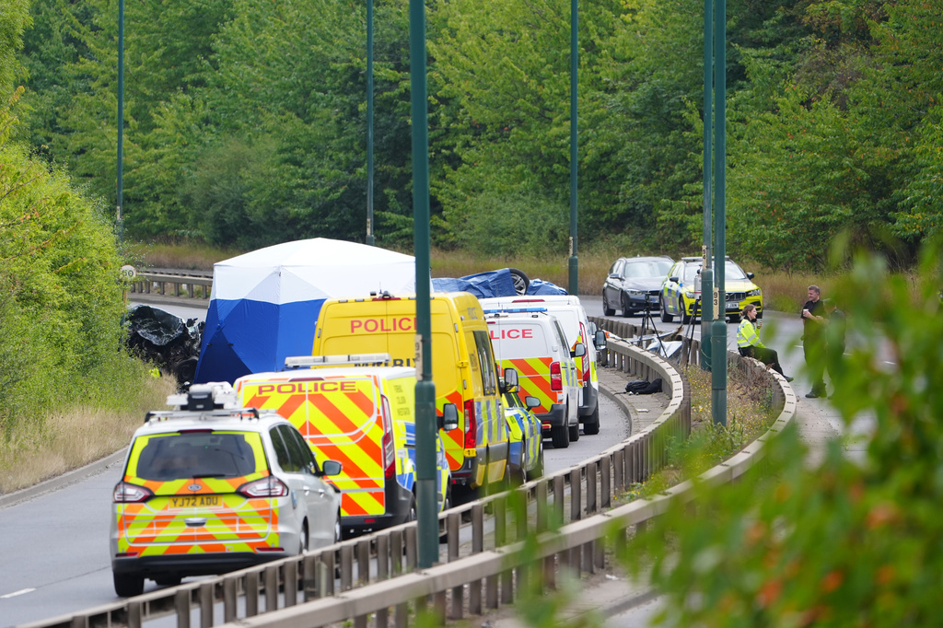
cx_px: 472
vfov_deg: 3.4
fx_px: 10474
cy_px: 314
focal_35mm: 400
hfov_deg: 5.2
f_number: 6.3
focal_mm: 400
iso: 500
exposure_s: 1/800
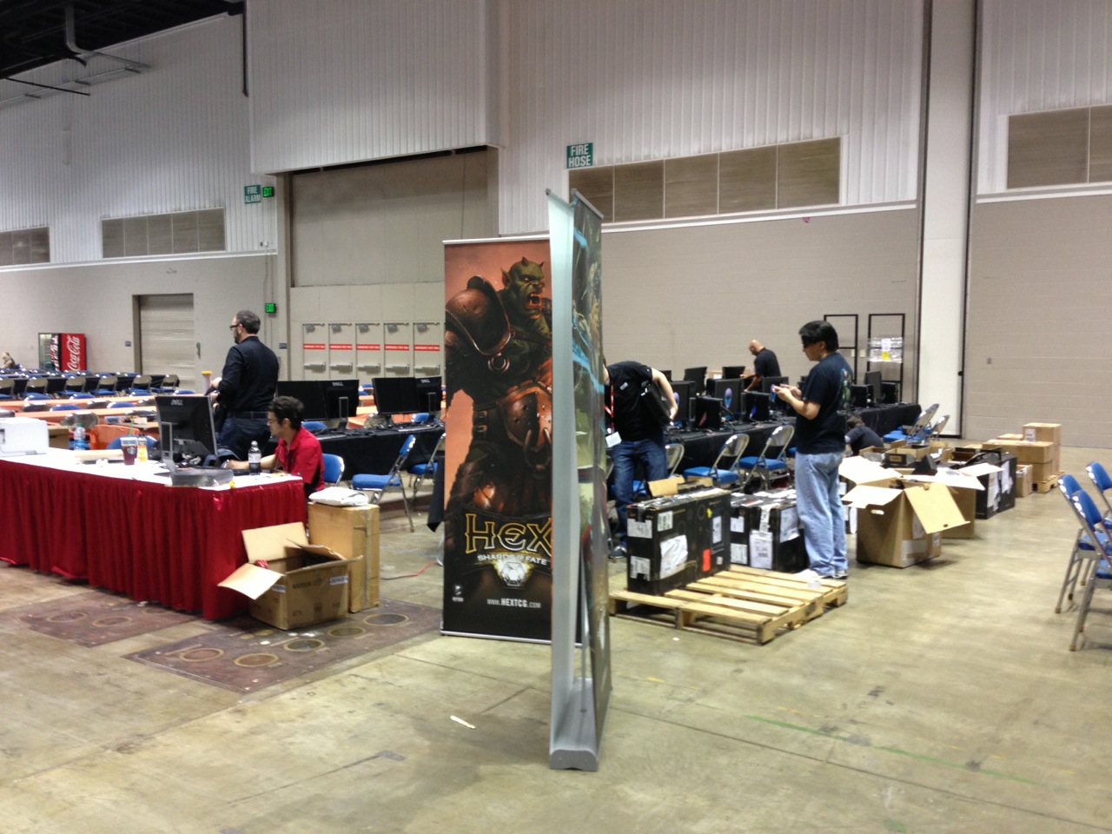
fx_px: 1060
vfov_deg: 42.9
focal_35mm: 33
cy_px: 417
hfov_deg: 55.4
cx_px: 556
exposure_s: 1/20
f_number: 2.4
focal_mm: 4.13
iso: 100
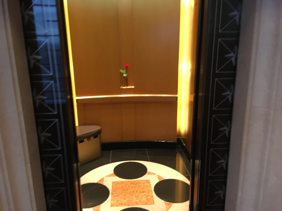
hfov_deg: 61.7
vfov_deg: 48.2
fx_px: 236
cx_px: 141
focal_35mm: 29
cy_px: 106
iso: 200
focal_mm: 4.15
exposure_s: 1/30
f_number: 2.2
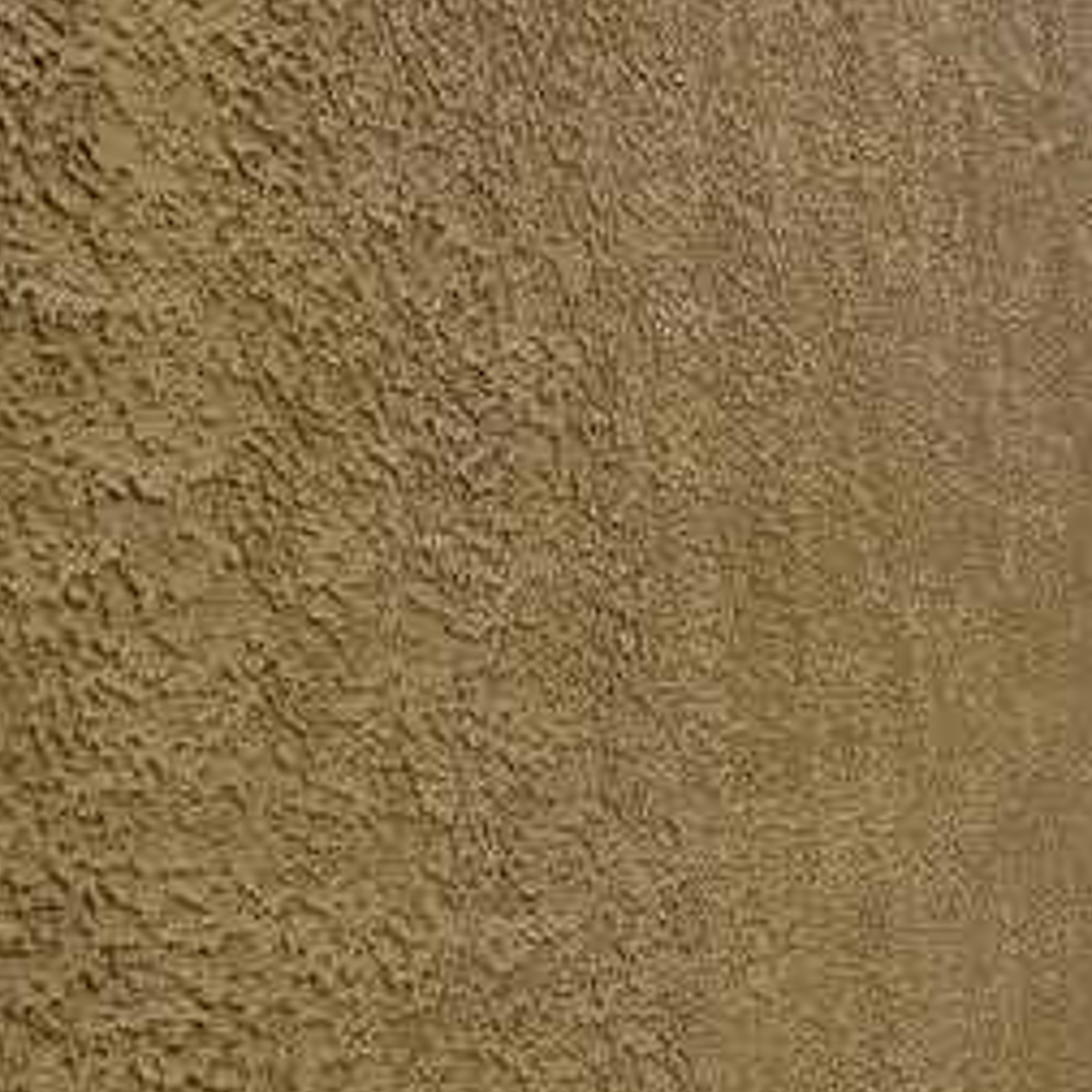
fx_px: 2498
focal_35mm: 70
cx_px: 1619
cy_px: 868
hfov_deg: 21.0
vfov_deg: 24.3
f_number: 1.8
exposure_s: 1/556
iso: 20
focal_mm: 7
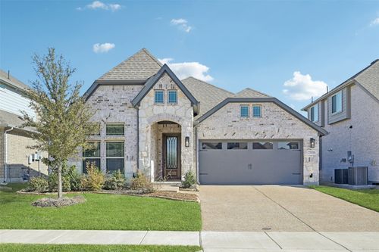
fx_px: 316
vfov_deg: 43.6
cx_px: 190
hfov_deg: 61.9
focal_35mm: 30
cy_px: 126
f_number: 8
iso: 400
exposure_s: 1/1000
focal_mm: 30
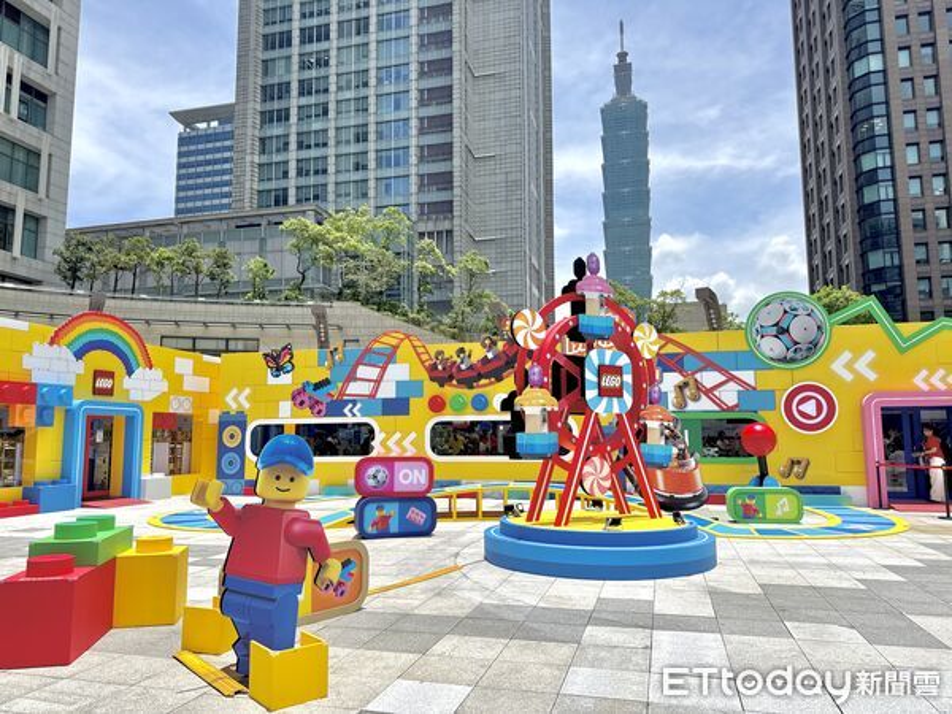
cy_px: 357
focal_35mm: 24
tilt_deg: +7.2
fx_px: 660
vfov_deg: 56.8
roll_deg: -0.2
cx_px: 476
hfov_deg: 71.6
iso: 80
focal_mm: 6.76
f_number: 1.78
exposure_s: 1/7092
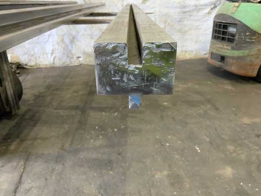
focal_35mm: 29
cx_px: 130
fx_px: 219
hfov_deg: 61.7
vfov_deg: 48.2
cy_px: 98
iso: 200
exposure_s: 1/60
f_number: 1.8
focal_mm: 3
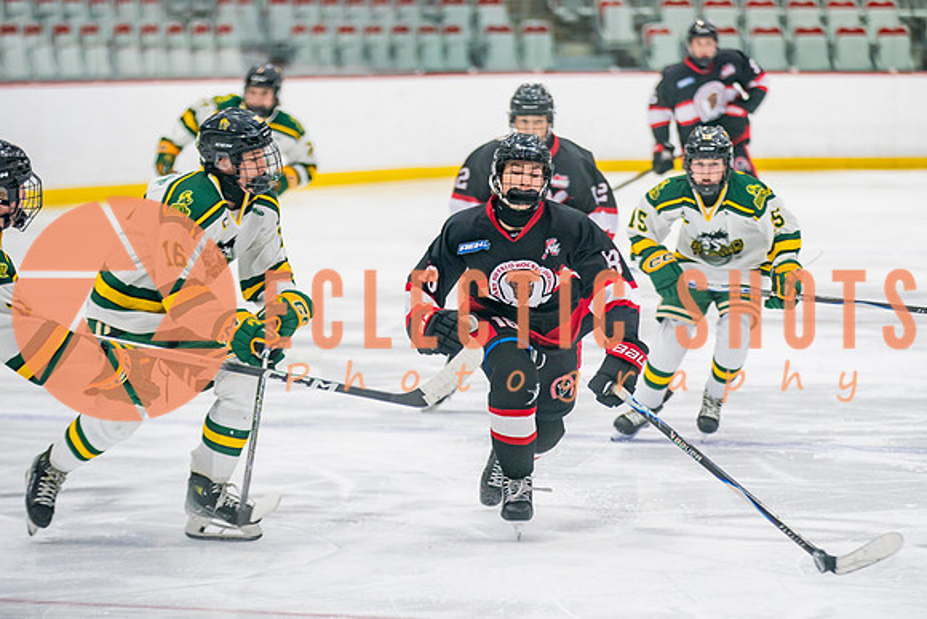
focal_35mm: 207
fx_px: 5330
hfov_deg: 9.9
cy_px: 292
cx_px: 571
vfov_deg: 6.6
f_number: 2.8
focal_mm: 150
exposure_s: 1/640
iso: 1000
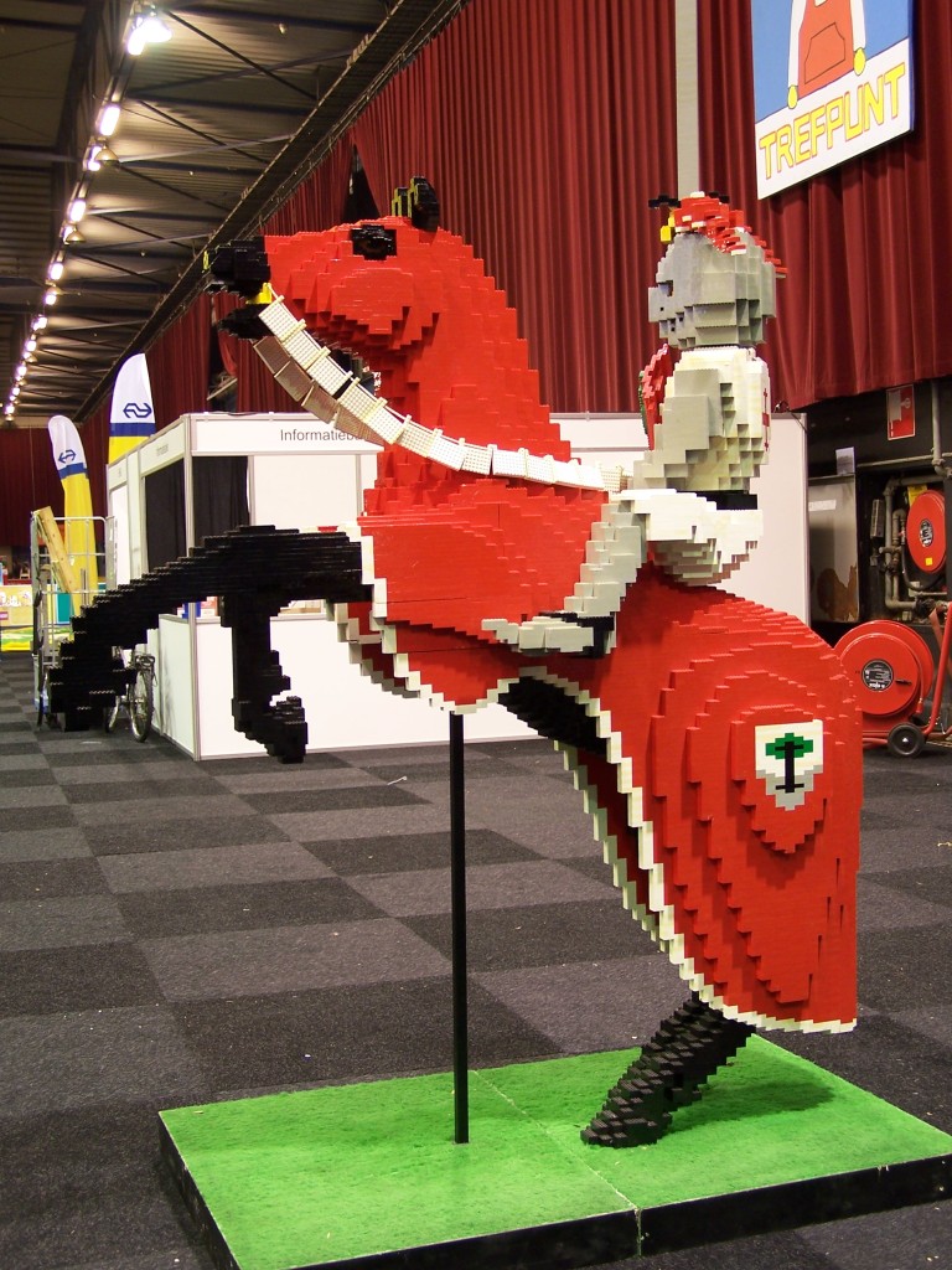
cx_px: 476
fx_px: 1760
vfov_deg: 39.7
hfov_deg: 30.3
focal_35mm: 48
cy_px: 635
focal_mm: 8
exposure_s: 1/2
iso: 80
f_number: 3
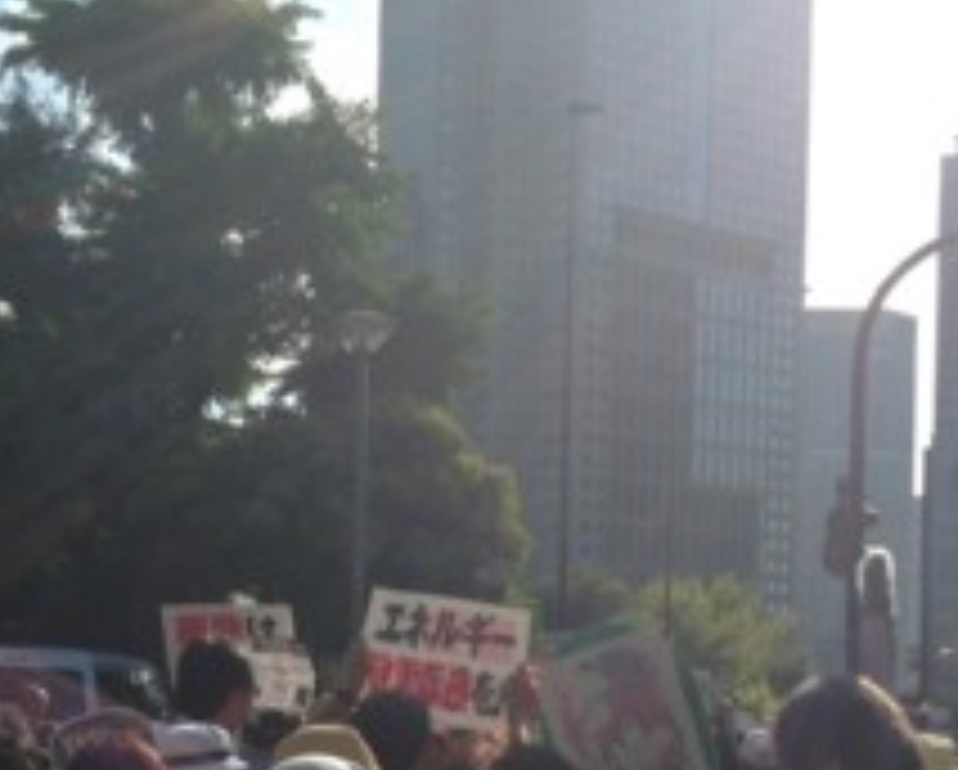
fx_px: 1931
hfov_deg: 27.8
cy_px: 639
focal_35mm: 68
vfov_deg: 22.2
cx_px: 427
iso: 50
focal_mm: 4.13
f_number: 2.4
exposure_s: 1/2008
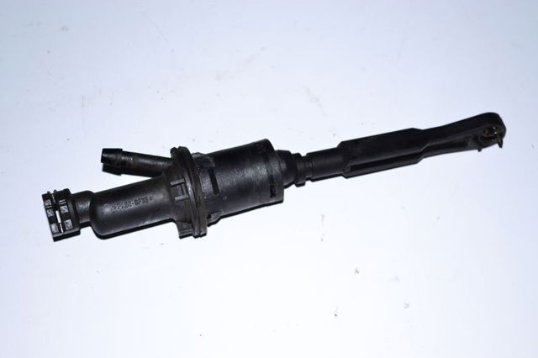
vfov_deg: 18.2
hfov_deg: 27.0
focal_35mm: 75
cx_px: 269
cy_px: 179
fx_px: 1120
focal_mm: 50
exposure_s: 1/200
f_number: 5.6
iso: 100
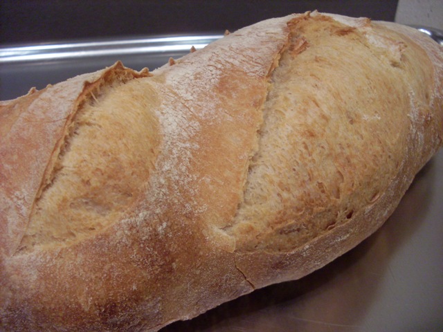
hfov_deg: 49.0
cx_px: 222
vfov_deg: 37.7
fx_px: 486
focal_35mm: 38
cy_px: 166
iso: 160
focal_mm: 6.3
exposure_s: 1/45
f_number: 2.8
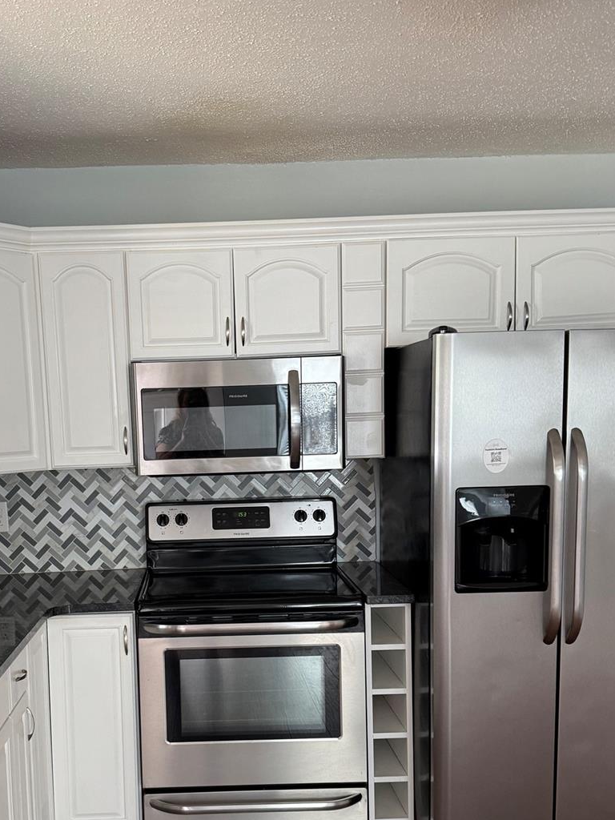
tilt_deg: -5.5
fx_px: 853
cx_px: 210
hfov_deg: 39.2
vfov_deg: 50.7
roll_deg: +3.3
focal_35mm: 36
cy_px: 521
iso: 320
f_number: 1.78
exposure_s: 1/60
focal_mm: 6.76
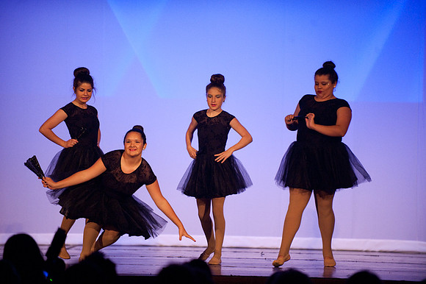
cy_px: 142
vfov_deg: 6.9
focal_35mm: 200
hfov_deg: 10.3
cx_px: 213
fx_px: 2365
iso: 3200
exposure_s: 1/200
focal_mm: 200
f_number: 2.8
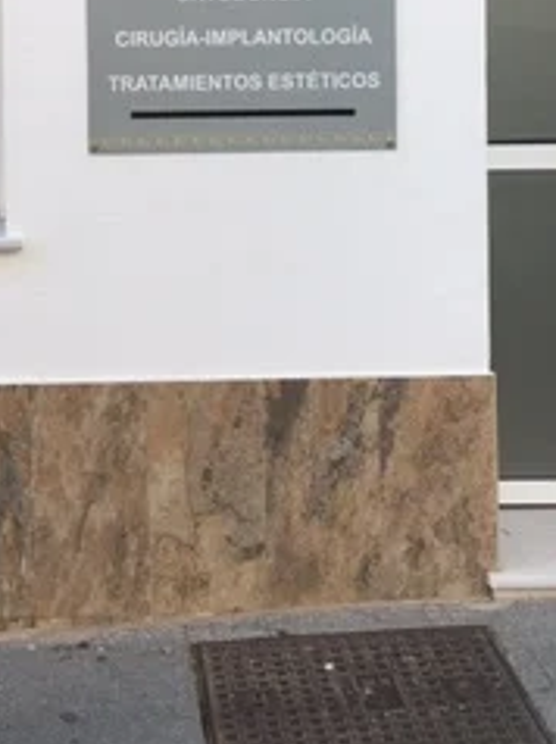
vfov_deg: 24.1
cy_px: 25
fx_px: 1673
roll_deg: -0.3
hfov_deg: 18.6
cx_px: 72
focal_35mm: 78
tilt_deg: -1.5
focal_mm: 4.15
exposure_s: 1/189
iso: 25
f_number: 2.2
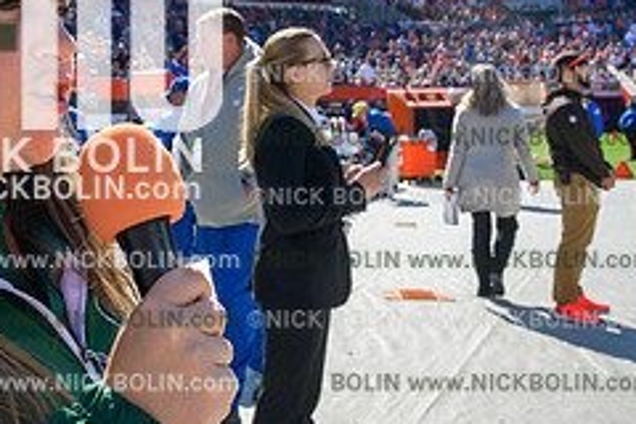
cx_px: 34
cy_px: 76
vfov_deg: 23.0
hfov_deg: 32.3
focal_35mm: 58
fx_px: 1025
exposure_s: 1/2000
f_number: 8
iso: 1000
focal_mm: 24
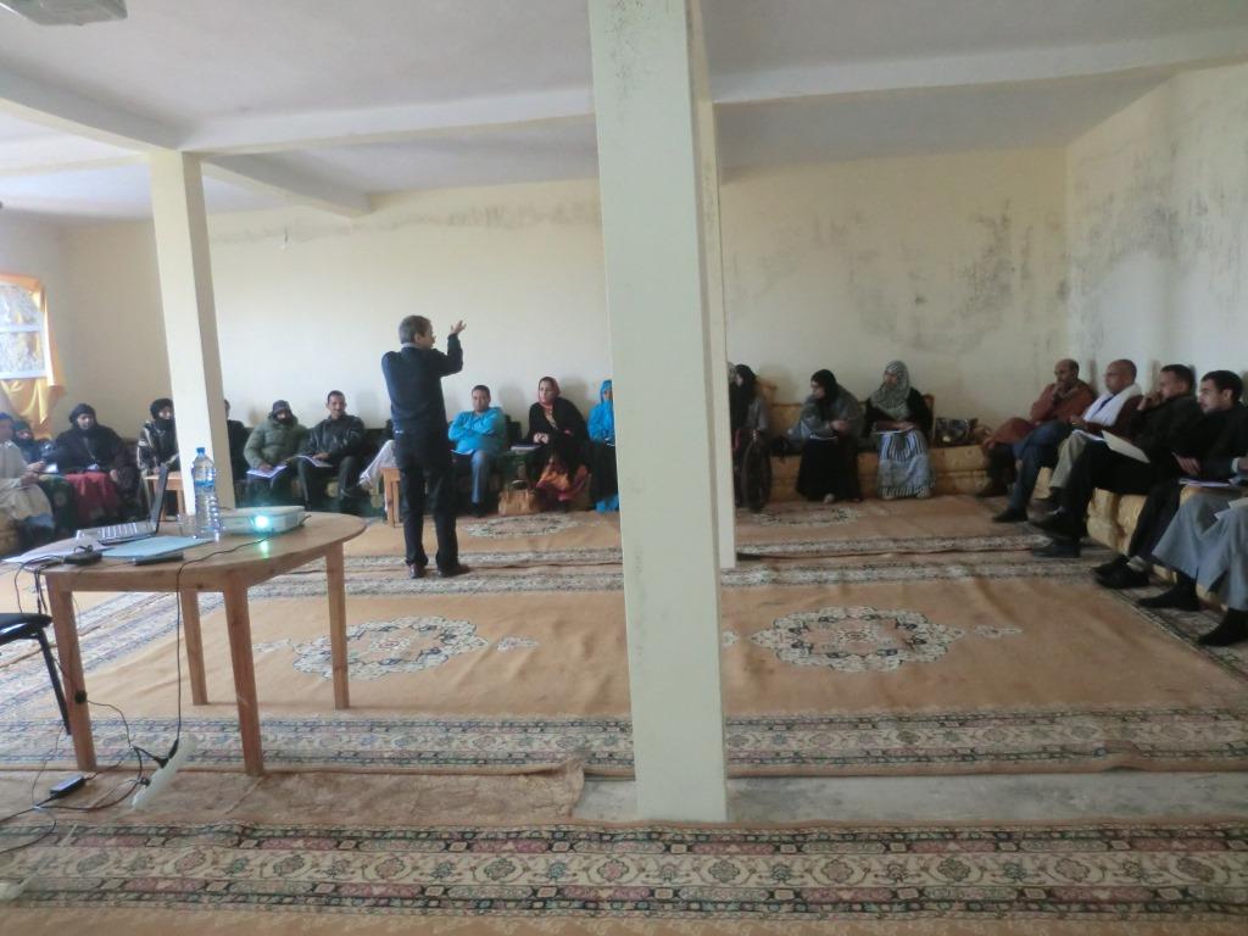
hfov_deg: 65.3
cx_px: 624
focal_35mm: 27
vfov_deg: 51.4
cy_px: 468
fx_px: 973
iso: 400
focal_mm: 4.9
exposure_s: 1/60
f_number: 3.2
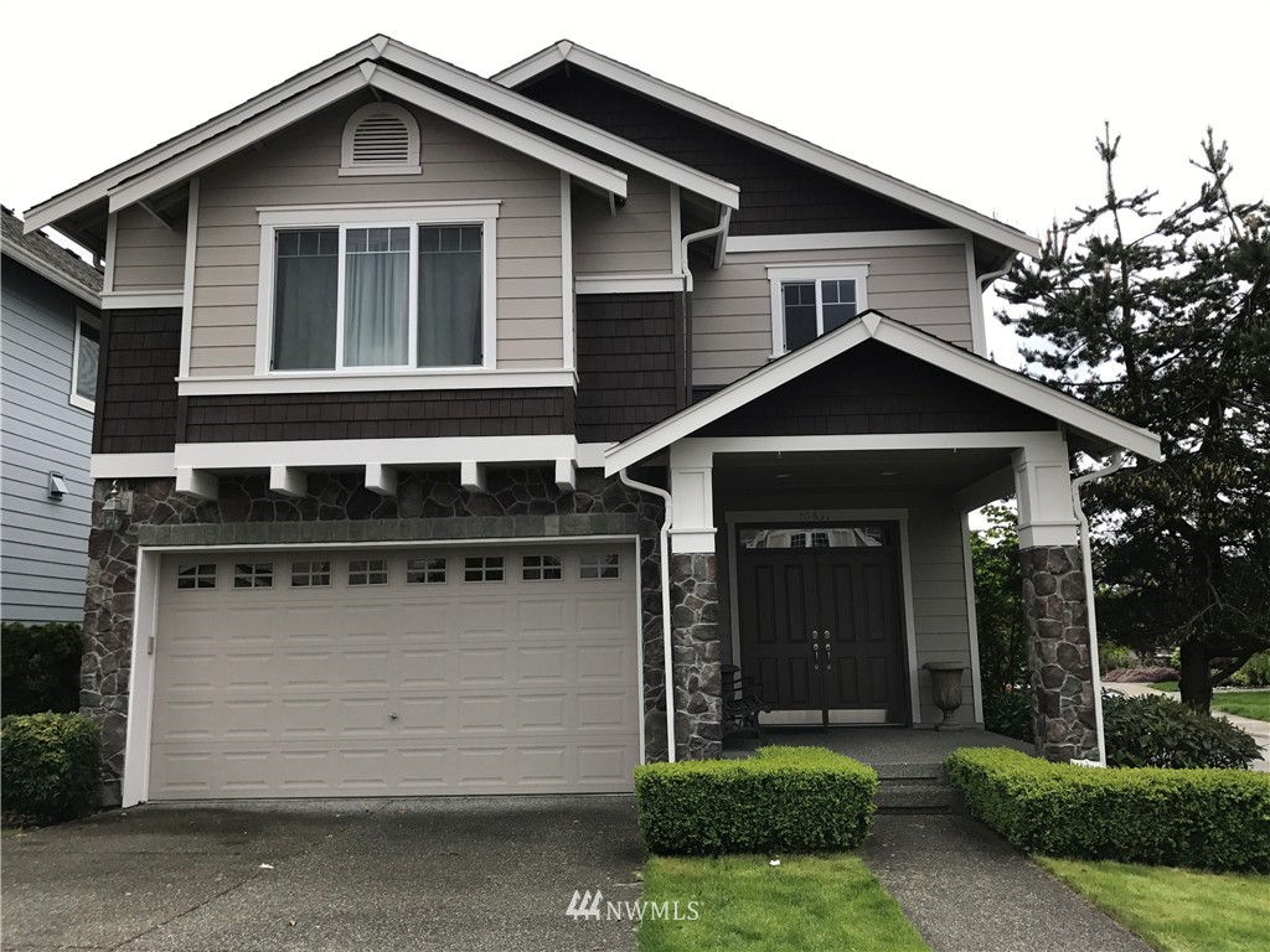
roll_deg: +0.8
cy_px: 476
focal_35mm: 28
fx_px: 1027
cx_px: 635
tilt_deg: +9.7
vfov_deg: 49.7
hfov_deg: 63.4
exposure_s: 1/709
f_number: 1.8
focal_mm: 3.99
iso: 20
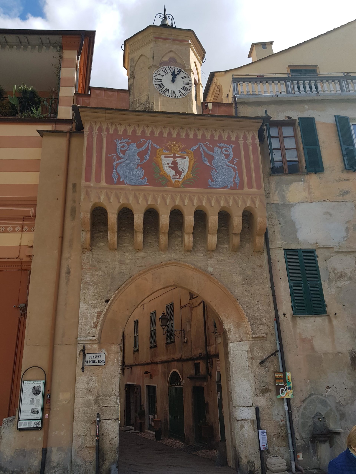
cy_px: 237
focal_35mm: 26
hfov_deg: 53.1
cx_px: 178
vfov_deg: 67.3
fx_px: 357
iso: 40
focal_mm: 4.2
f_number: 1.7
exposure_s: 1/1472
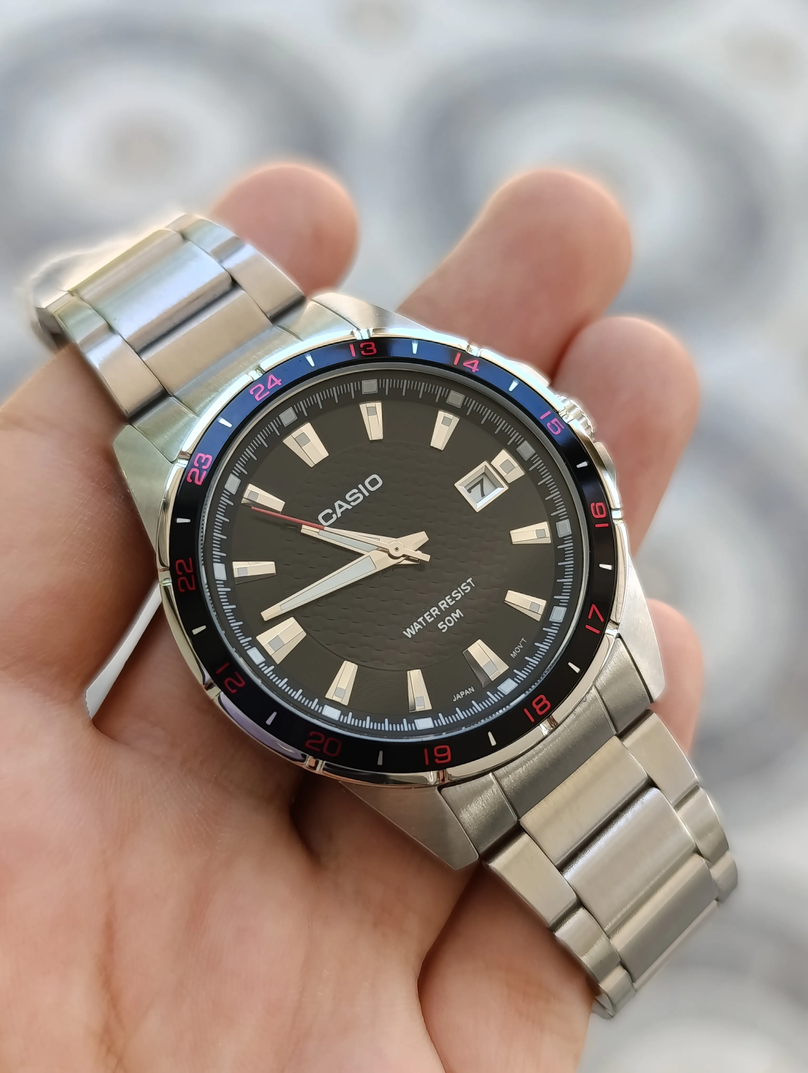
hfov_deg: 59.0
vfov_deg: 73.8
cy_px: 536
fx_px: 714
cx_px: 404
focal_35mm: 23
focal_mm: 6.14
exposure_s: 1/120
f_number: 1.6
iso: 100
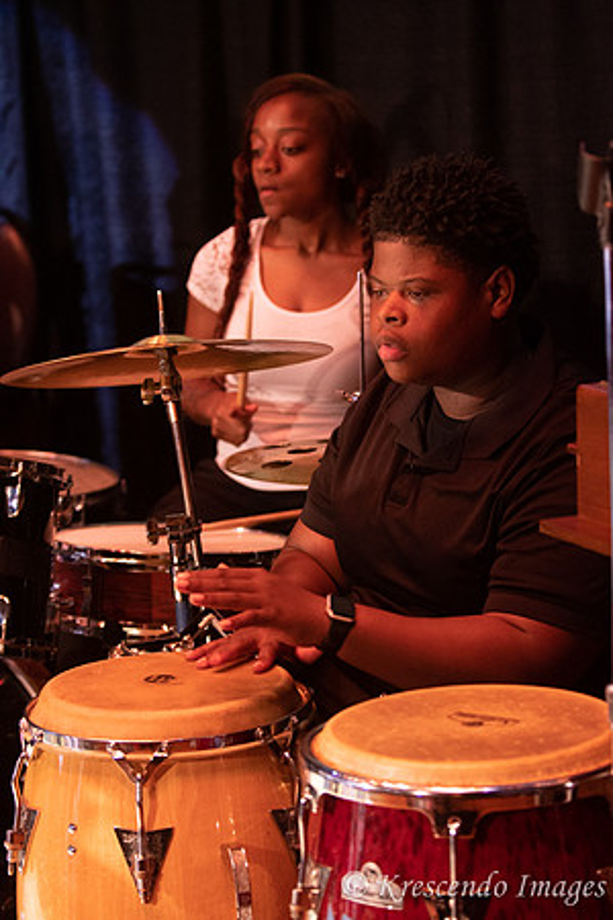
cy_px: 460
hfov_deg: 13.0
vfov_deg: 19.5
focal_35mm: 105
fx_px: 2682
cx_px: 306
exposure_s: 1/200
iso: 1600
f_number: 2.8
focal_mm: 70
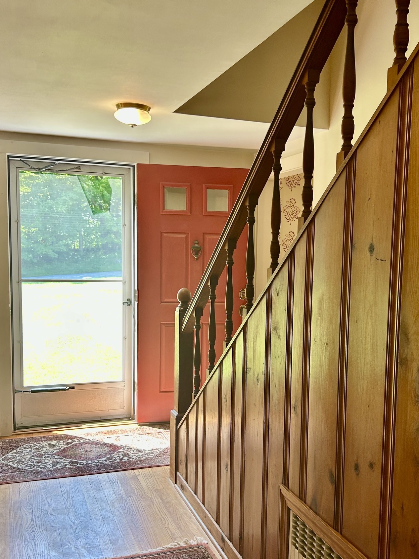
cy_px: 307
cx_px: 232
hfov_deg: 39.6
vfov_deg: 51.3
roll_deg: +0.1
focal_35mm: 36
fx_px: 581
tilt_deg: -6.0
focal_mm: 5.7
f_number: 1.5
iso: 80
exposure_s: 1/120
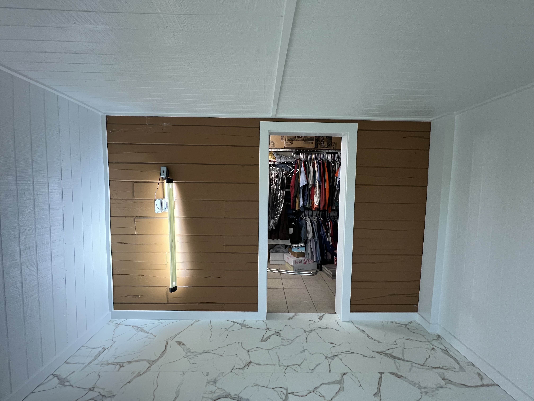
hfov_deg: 106.2
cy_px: 200
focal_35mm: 13
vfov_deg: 89.9
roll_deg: -1.0
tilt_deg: -4.0
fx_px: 201
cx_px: 267
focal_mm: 1.57
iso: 250
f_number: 1.8
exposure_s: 1/60
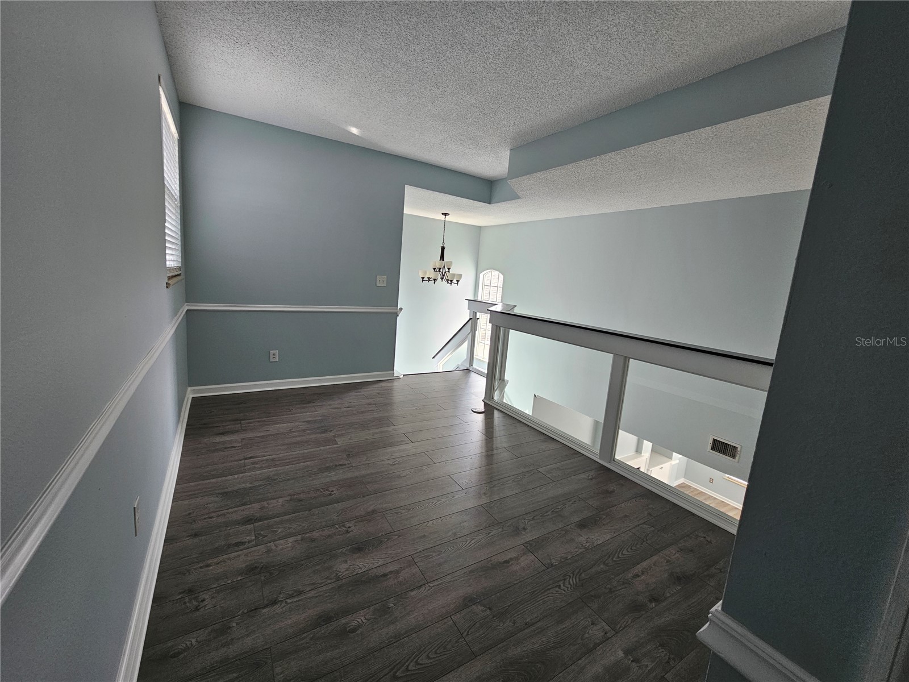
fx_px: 341
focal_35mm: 13
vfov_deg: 89.9
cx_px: 454
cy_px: 341
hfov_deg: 106.2
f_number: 2.2
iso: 64
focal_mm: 2.2
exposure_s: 1/60
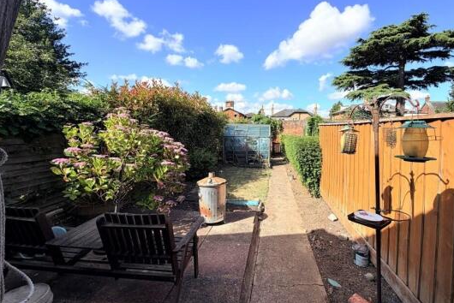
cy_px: 137
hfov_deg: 96.4
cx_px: 248
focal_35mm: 16
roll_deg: +1.4
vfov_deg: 73.6
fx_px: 202
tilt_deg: -2.0
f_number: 2.2
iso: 25
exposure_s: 1/770
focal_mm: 2.22
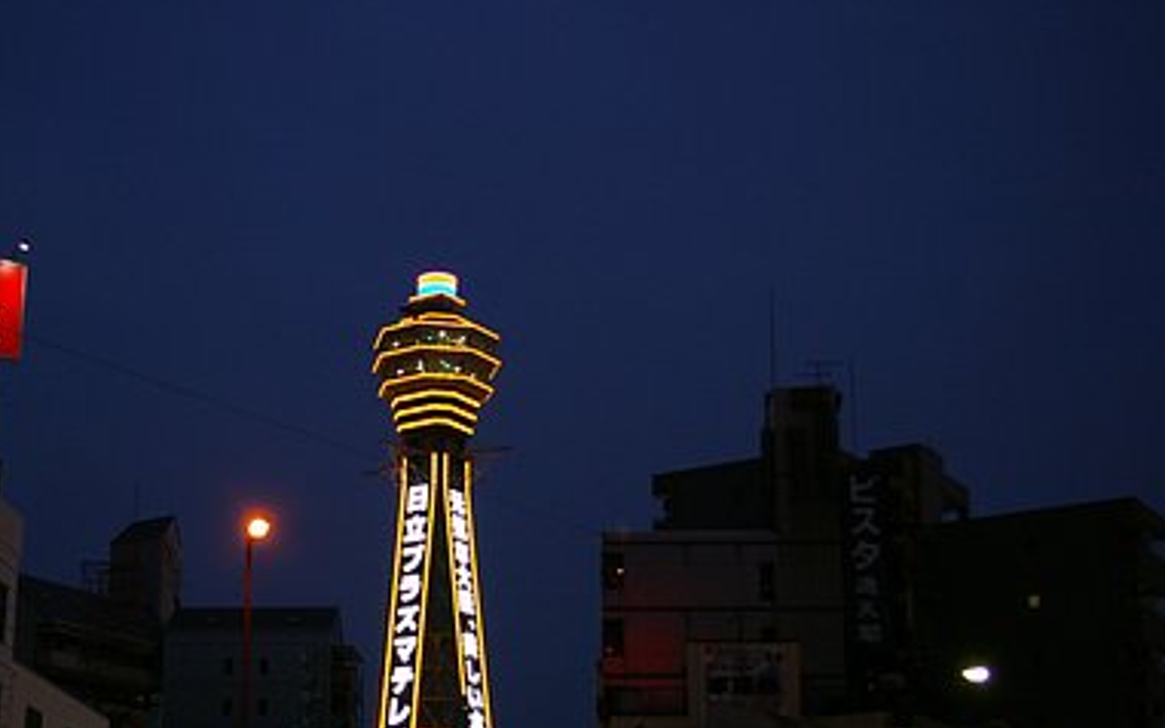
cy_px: 503
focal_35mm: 64
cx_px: 428
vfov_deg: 20.3
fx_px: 2022
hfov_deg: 32.0
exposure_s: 1/20
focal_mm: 31
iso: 400
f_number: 4
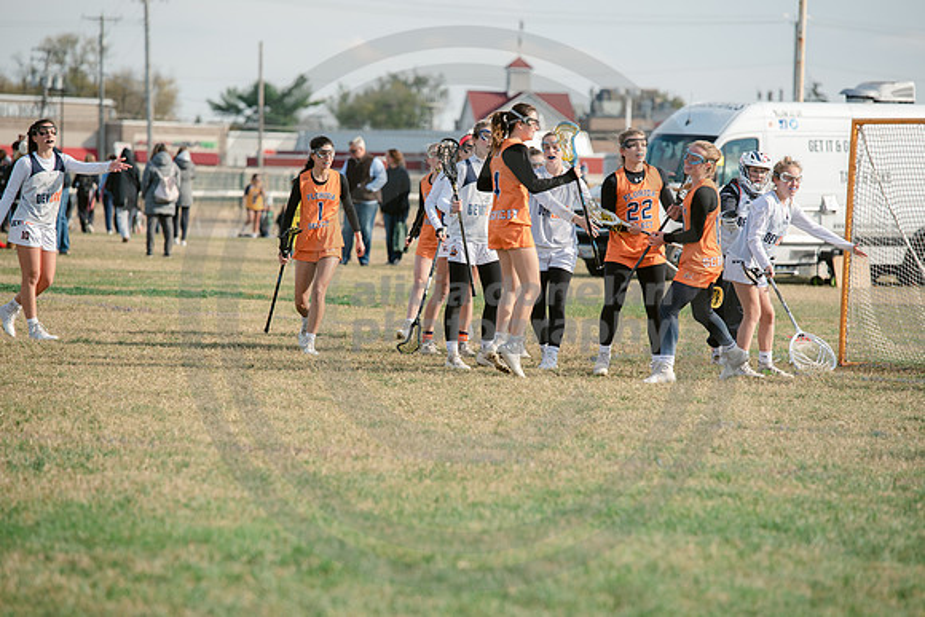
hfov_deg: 10.3
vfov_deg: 6.9
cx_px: 462
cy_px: 308
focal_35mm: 200
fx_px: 5140
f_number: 4.5
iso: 250
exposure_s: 1/1250
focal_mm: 200
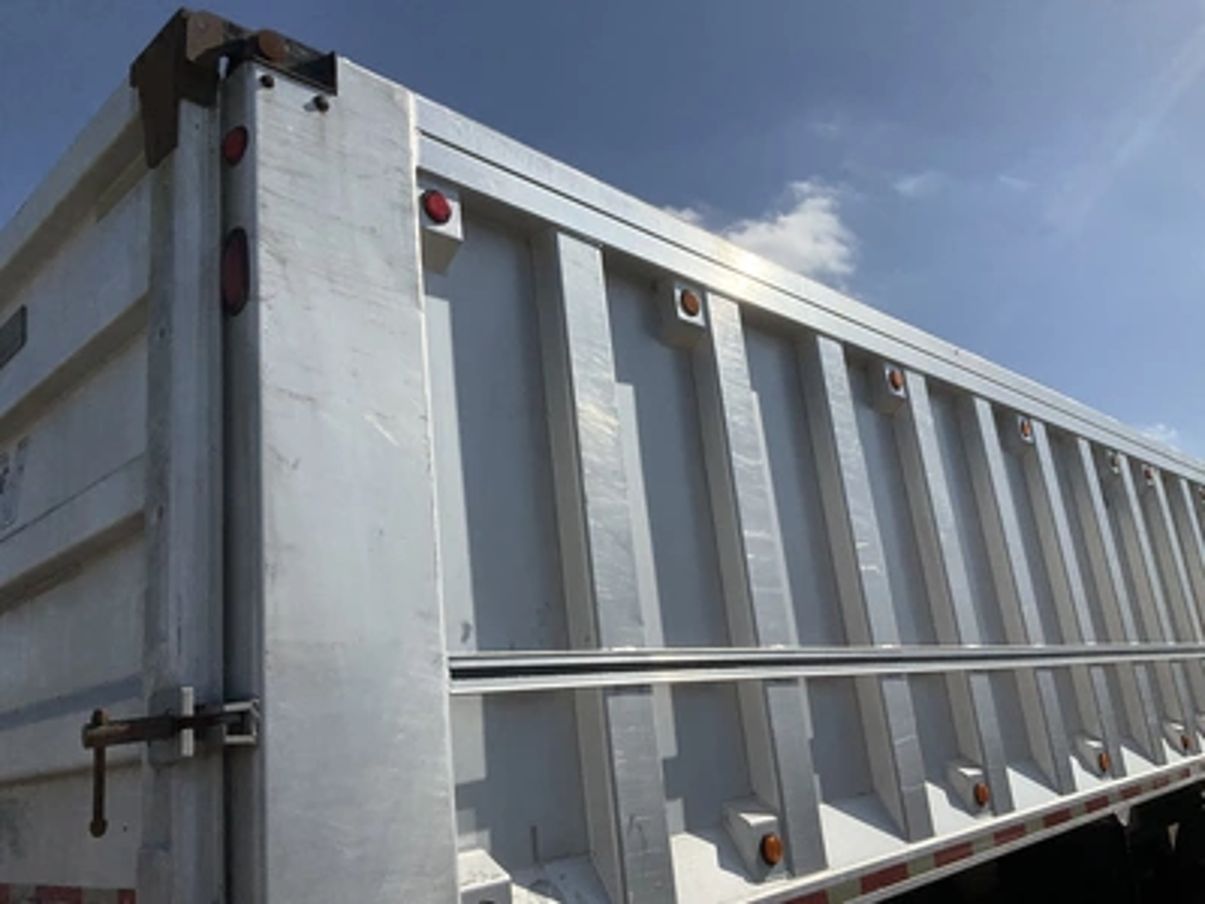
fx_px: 1010
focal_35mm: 29
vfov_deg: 48.2
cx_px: 602
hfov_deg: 61.7
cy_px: 452
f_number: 1.8
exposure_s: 1/4785
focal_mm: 3
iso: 25
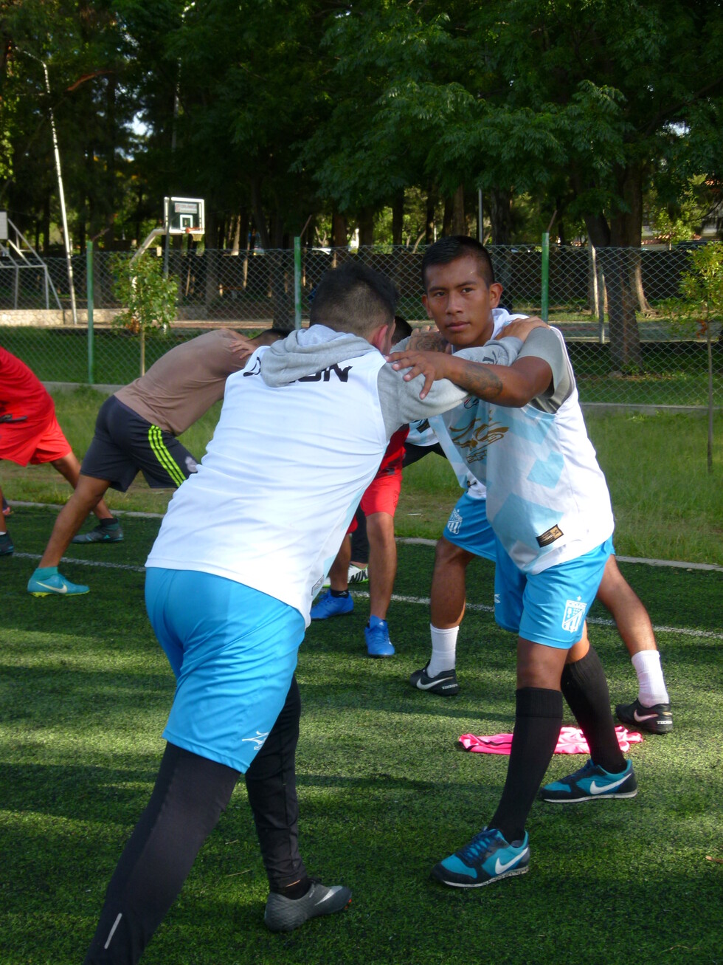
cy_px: 482
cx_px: 362
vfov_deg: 30.7
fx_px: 1755
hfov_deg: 23.3
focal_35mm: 63
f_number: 4
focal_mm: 11.3
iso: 100
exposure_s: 1/250
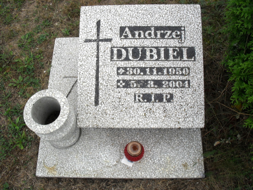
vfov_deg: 40.7
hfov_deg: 52.6
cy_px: 95
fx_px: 256
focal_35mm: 35
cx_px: 126
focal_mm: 6.3
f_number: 8.4
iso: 100
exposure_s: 1/125
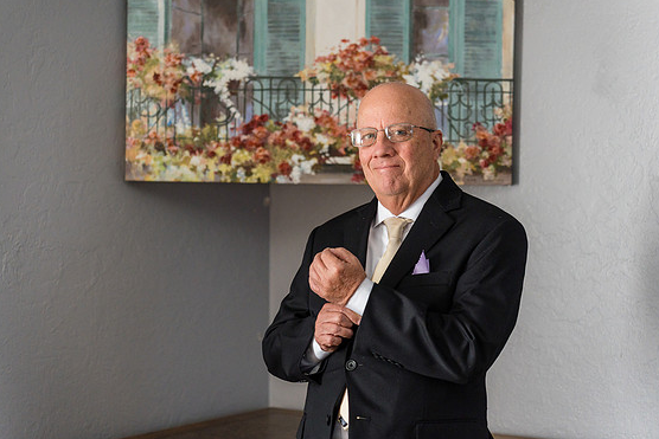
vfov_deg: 16.3
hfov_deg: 24.2
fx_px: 1538
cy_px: 198
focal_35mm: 84
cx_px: 302
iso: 400
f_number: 2.8
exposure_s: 1/250
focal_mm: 75
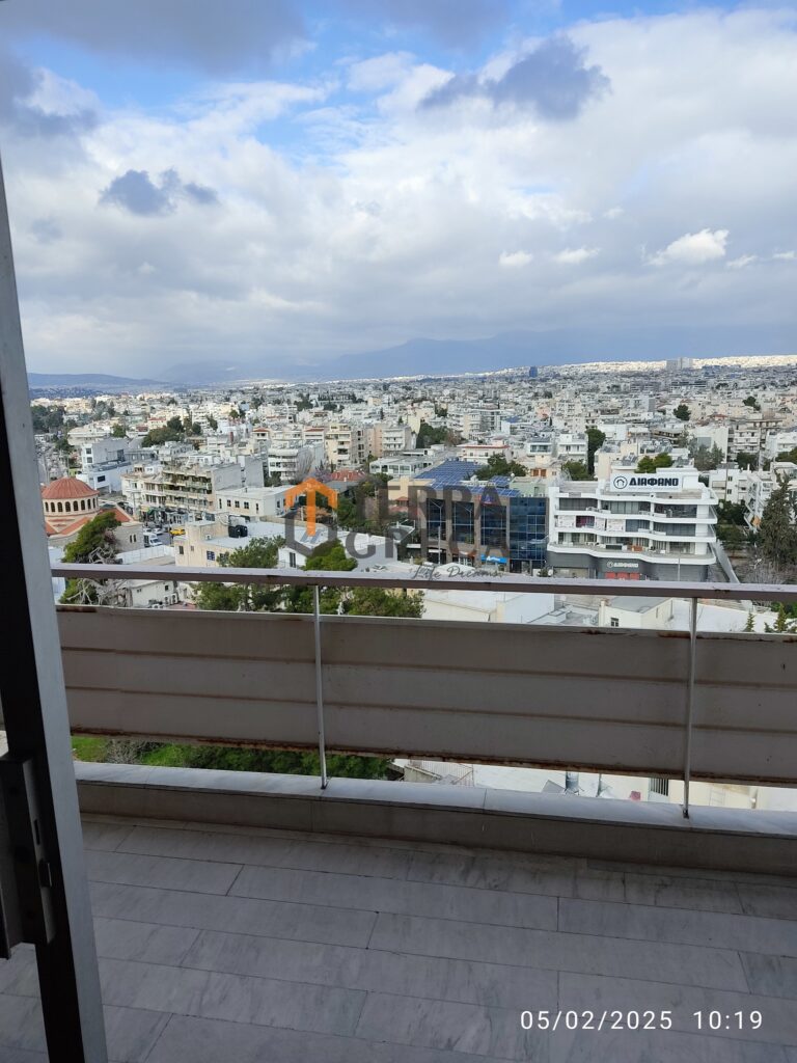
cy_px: 532
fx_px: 798
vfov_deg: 67.3
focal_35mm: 26
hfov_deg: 53.1
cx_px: 398
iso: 100
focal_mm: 4.74
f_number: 1.79
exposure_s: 1/663
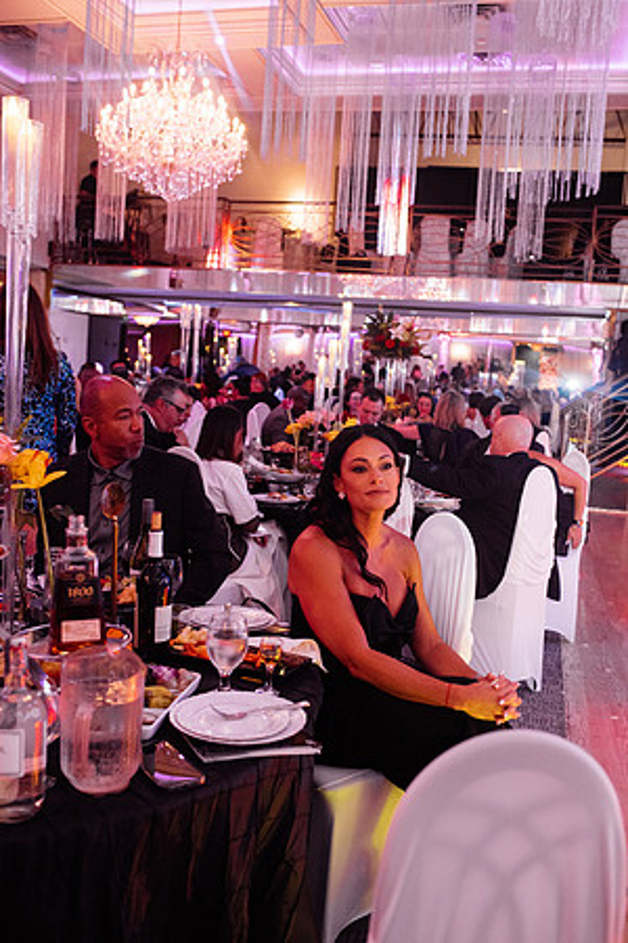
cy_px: 472
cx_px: 314
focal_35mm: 35
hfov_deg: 37.9
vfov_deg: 54.4
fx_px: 916
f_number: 3.5
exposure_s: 1/200
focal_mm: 35
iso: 2000
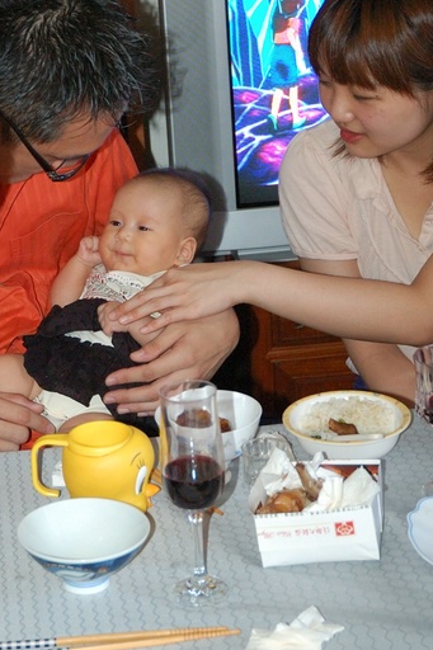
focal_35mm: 93
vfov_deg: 21.7
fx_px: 1679
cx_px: 45
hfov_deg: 14.5
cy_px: 133
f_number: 4
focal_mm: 31
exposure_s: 1/60
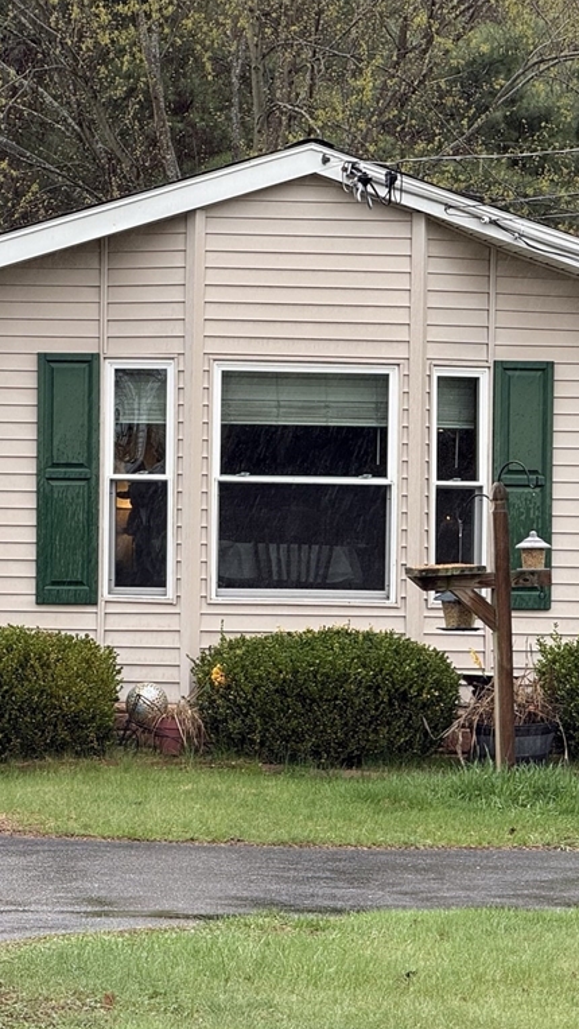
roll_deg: -1.1
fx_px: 4774
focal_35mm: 175
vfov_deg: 12.3
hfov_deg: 6.9
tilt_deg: +0.3
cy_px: 516
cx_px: 128
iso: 50
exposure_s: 1/142
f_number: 2.8
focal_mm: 15.66
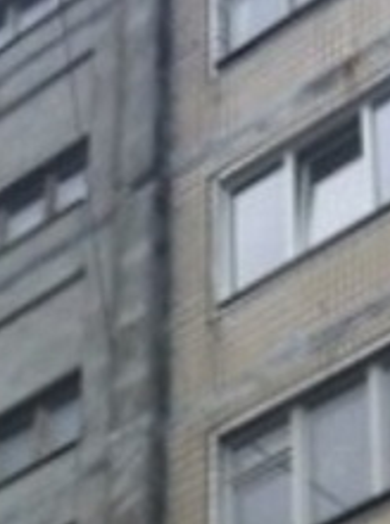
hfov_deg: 8.4
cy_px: 1060
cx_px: -215
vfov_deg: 10.6
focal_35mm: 171
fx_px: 2579
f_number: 2.8
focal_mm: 3.85
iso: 80
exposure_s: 1/402
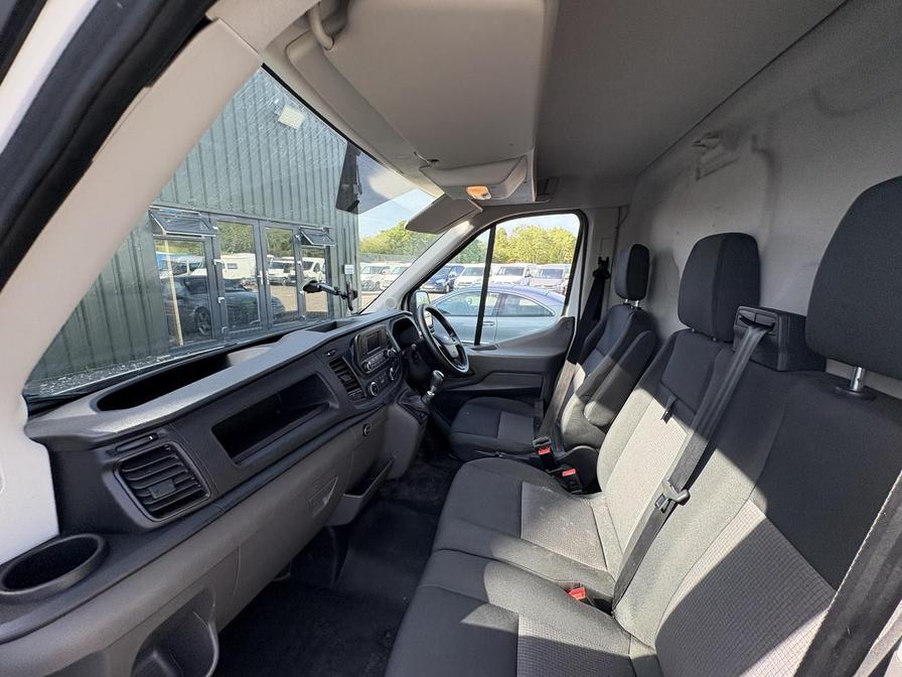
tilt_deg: -8.4
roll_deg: -0.6
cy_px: 338
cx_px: 451
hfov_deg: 102.1
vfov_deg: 85.7
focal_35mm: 14
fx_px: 365
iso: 64
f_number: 2.2
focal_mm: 2.22
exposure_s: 1/244
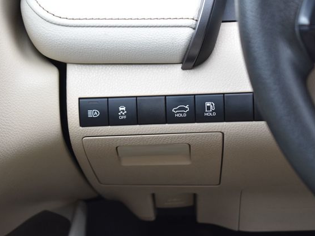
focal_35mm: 91
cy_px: 117
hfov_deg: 21.6
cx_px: 150
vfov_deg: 16.3
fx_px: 824
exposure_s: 1/125
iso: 450
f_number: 5.6
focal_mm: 55
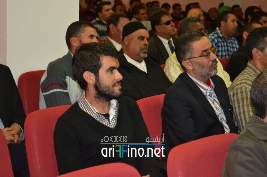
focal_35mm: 82
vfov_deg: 16.5
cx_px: 134
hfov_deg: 24.6
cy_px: 88
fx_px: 612
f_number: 5.6
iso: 3200
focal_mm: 55
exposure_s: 1/60
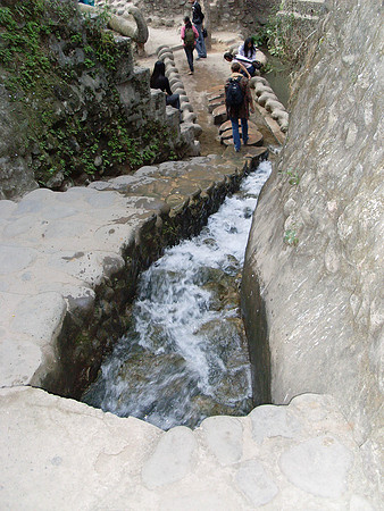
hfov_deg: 37.8
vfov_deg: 49.0
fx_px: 562
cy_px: 256
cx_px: 192
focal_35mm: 38
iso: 120
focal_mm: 6.3
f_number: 3
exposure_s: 1/45
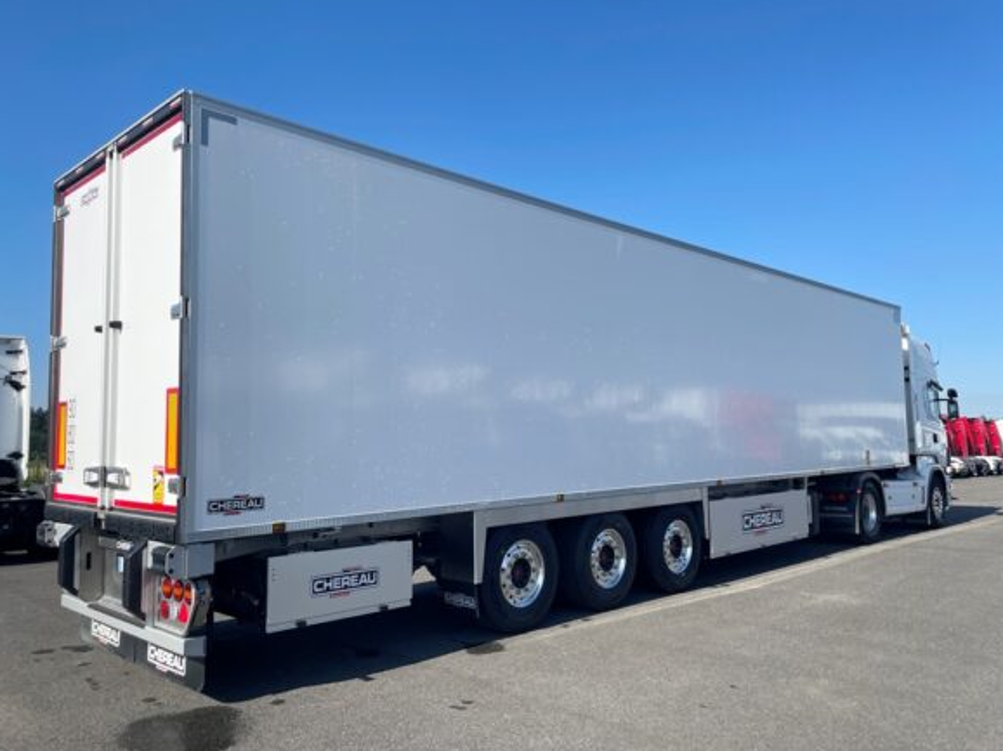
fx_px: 782
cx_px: 488
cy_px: 378
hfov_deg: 65.3
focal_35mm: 27
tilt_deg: +8.4
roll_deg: +3.4
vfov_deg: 51.3
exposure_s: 1/3040
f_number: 1.6
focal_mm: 4.2
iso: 32
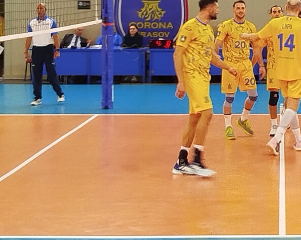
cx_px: 323
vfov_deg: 12.5
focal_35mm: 122
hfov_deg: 15.4
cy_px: -4
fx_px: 1087
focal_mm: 5.31
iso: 100
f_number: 1.7
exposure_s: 1/50
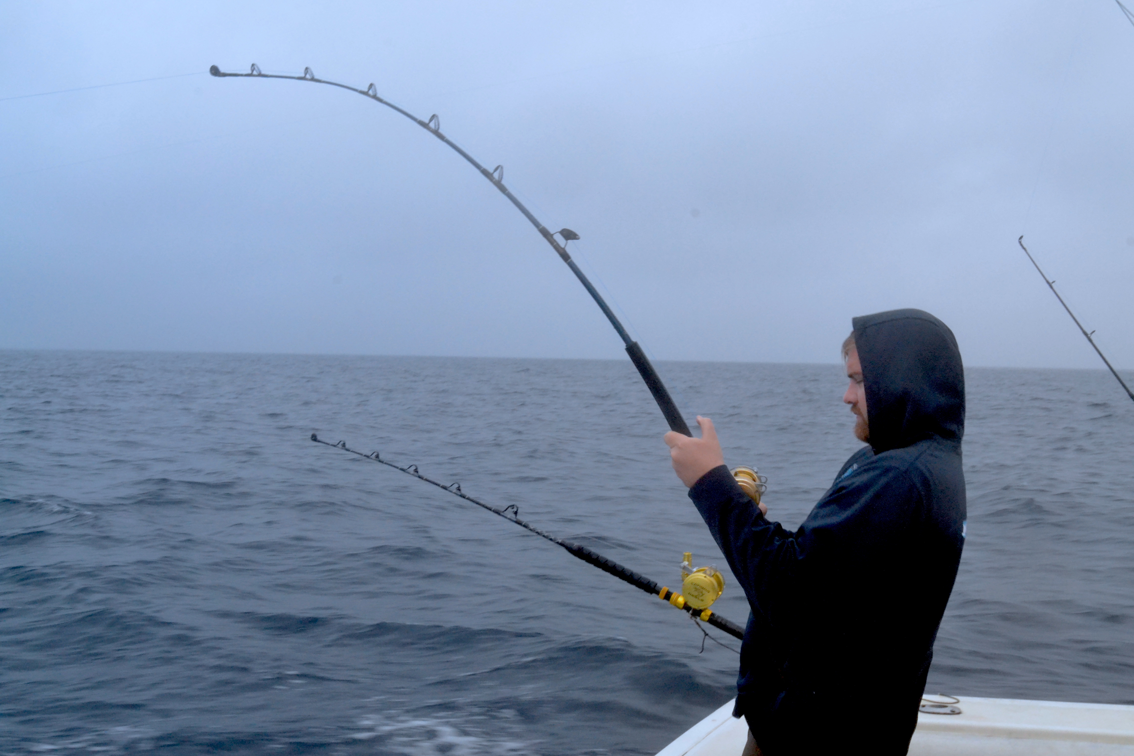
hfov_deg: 53.1
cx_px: 567
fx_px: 1134
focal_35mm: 36
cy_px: 378
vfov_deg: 36.9
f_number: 16
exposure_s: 1/40
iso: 3200
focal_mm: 24
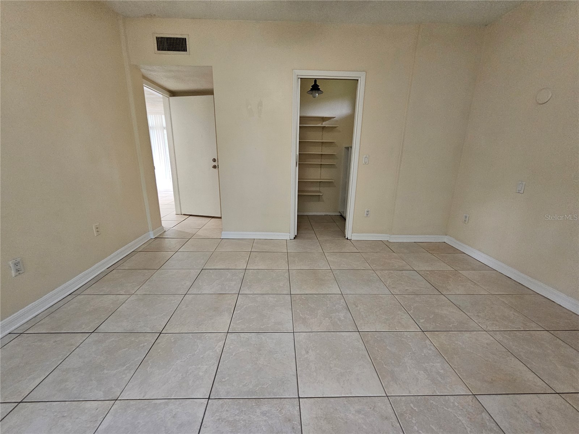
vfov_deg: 89.9
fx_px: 217
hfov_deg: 106.2
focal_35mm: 13
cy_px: 217
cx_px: 290
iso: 250
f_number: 2.2
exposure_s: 1/60
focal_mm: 2.2
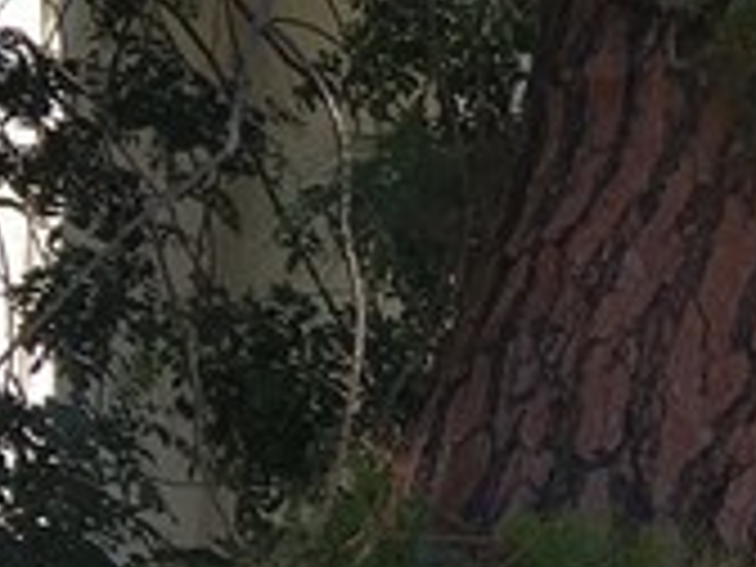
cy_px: 482
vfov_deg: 8.4
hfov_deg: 9.6
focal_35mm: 177
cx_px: 1976
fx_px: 3866
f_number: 2.2
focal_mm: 4.15
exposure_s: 1/472
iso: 25
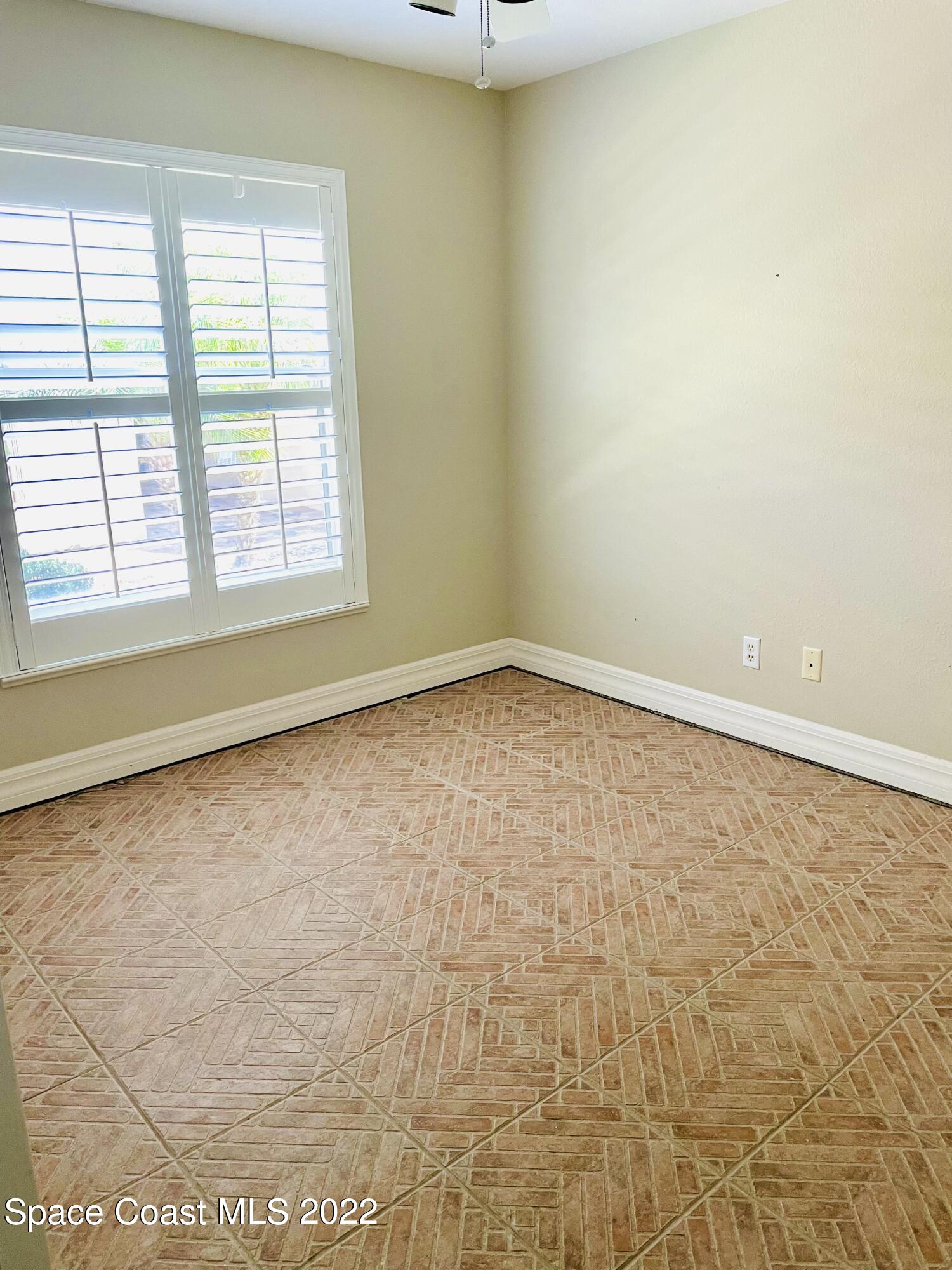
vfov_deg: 67.3
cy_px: 635
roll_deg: +1.5
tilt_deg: -13.8
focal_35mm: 26
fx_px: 953
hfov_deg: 53.1
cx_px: 476
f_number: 1.6
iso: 125
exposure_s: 1/78
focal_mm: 4.2
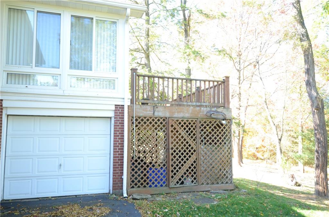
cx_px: 164
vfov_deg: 43.4
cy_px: 108
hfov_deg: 62.1
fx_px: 273
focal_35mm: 30
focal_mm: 20
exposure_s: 1/30
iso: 140
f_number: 4.5
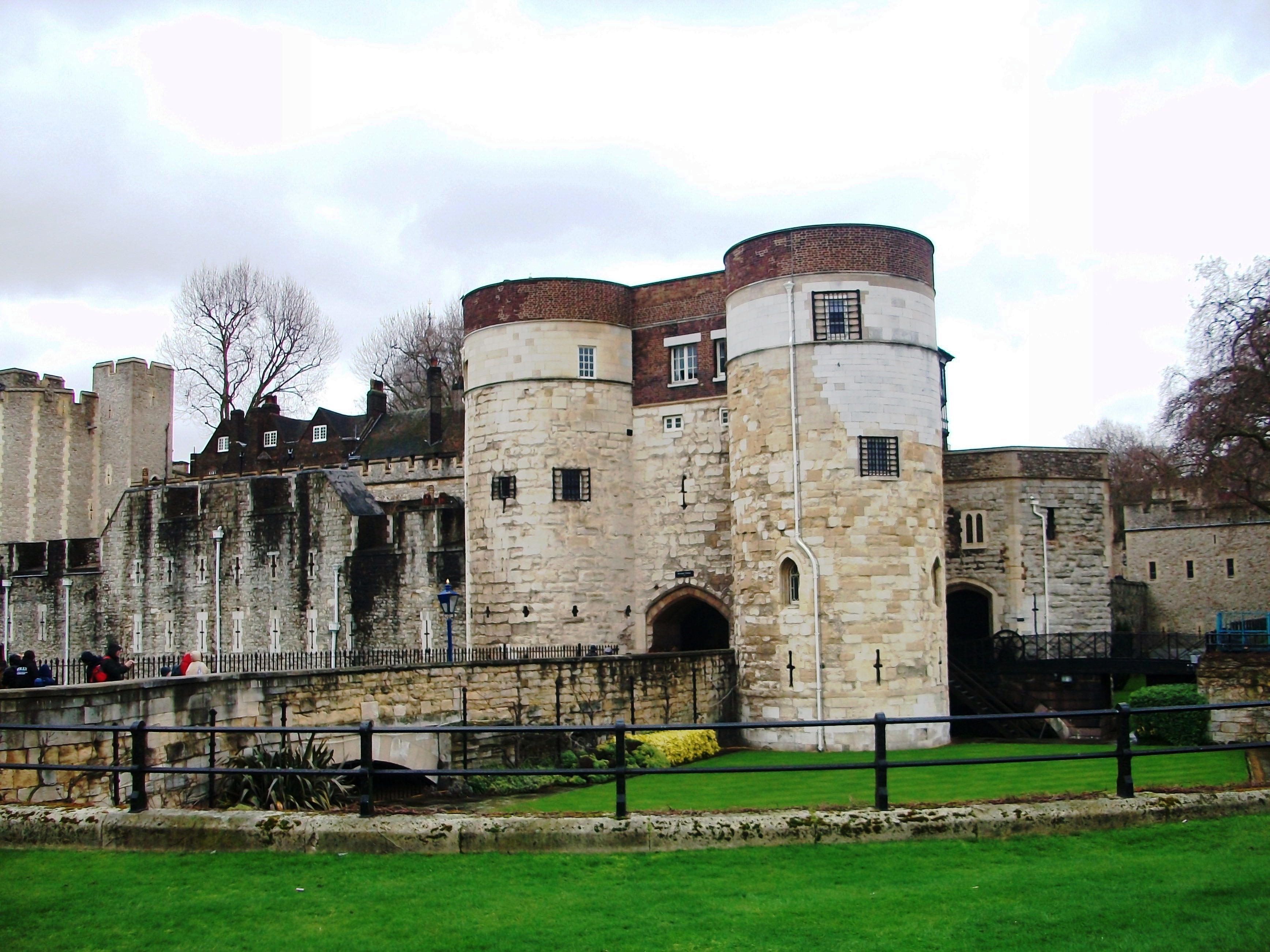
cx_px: 635
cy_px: 476
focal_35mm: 34
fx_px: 1247
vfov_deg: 41.8
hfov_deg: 54.0
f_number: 2.8
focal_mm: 5.7
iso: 80
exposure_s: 1/200
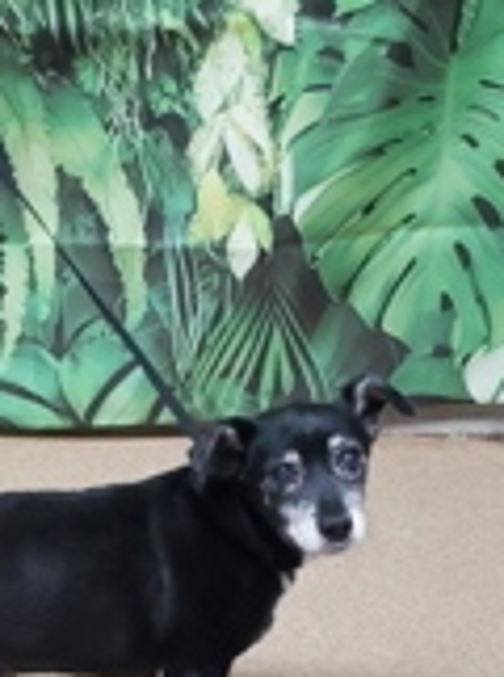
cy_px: 664
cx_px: 52
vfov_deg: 27.1
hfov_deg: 21.1
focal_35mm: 68
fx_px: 1325
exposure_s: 1/60
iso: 1000
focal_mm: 4.3
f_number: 2.4
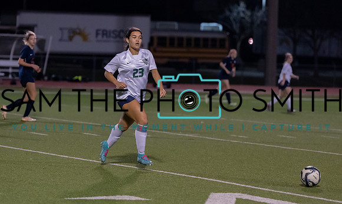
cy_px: 102
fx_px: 1653
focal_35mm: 180
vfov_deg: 7.1
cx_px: 141
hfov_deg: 11.8
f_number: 2.8
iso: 4000
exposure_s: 1/1000
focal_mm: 135
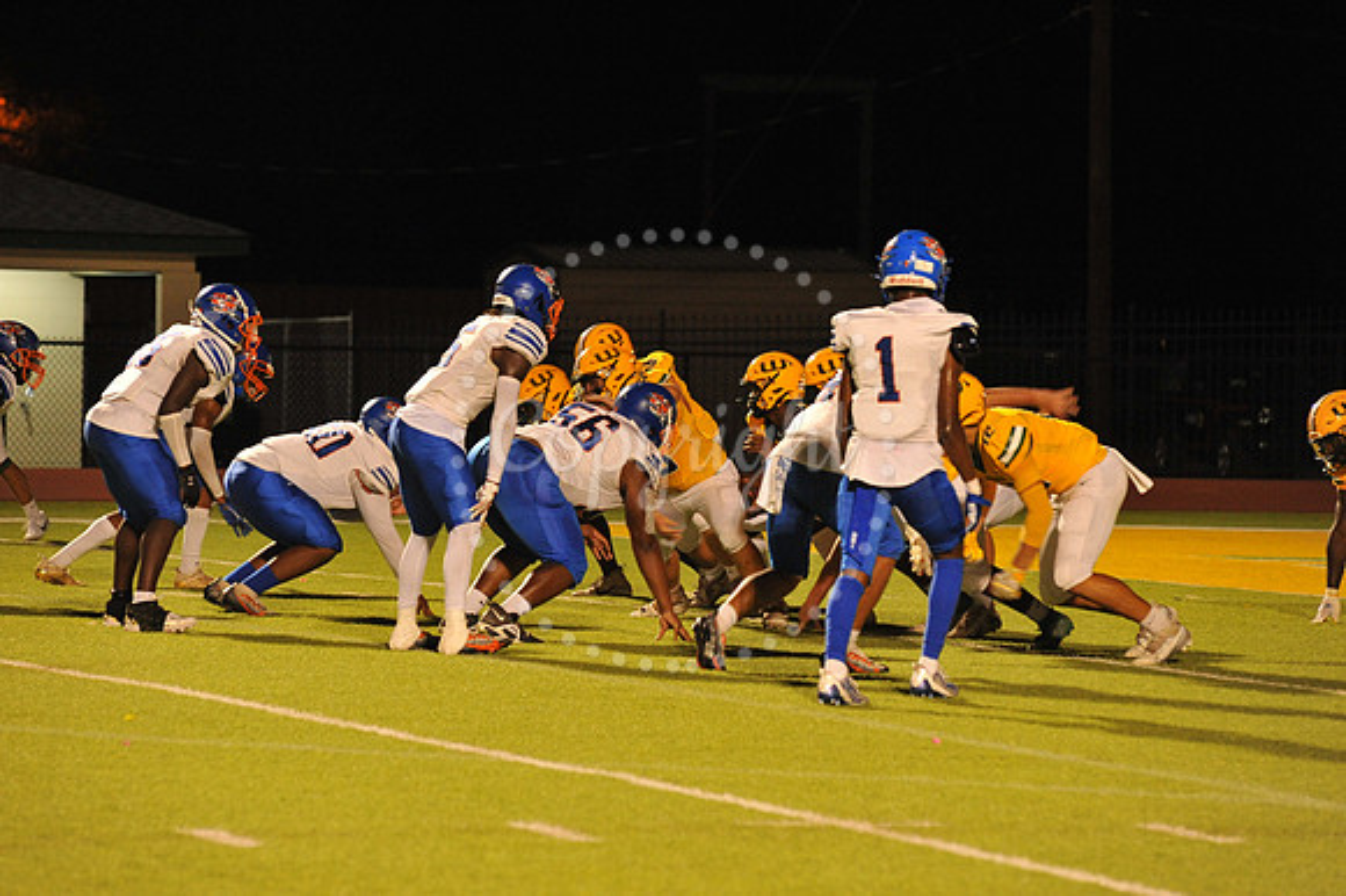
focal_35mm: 200
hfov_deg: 10.3
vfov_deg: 6.9
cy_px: 448
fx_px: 7473
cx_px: 673
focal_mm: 200
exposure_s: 1/160
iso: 3200
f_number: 5.6
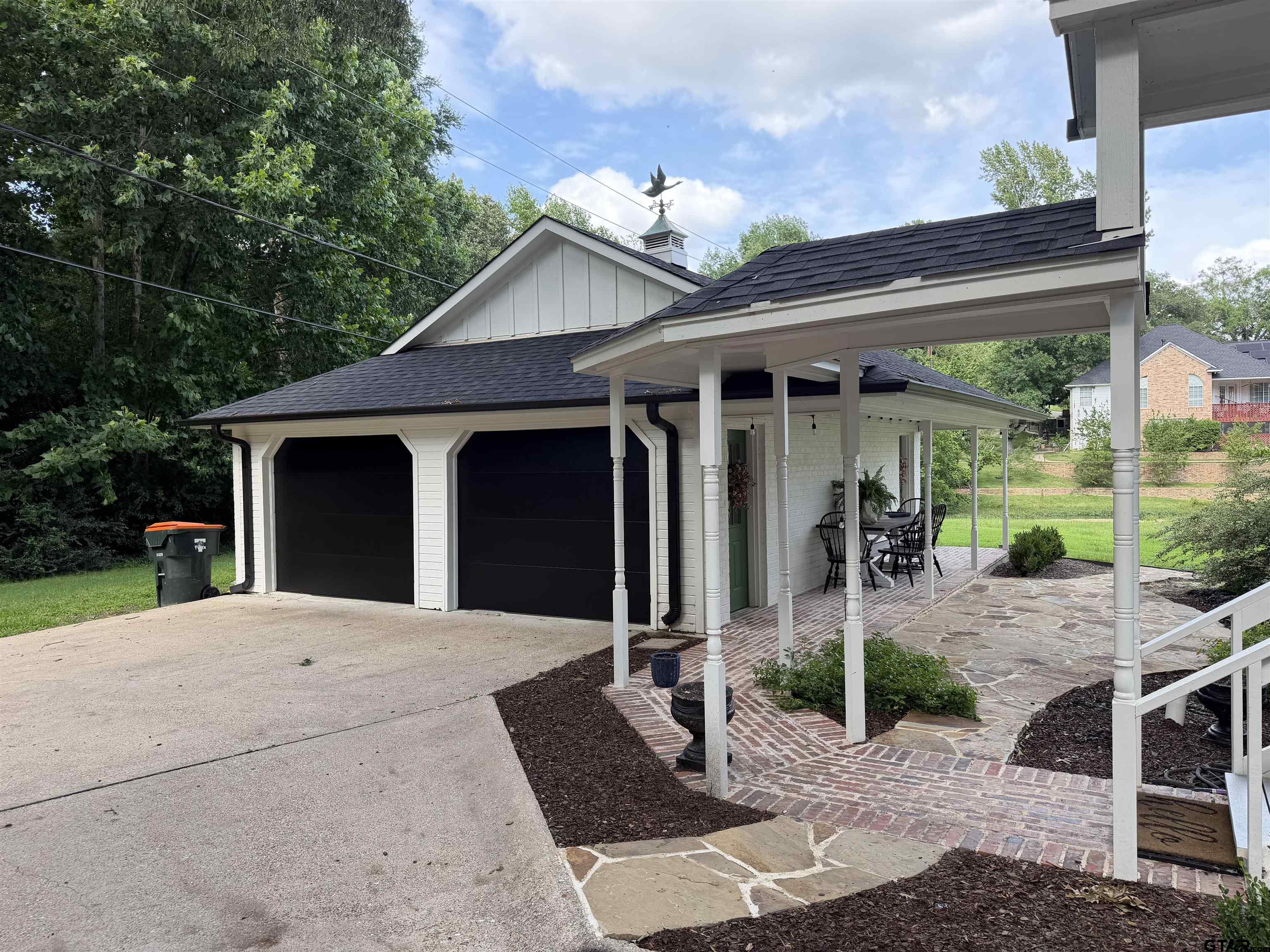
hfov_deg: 71.6
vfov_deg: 56.8
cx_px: 635
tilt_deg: -1.9
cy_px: 476
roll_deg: +1.0
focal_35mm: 24
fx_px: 881
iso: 80
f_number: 1.78
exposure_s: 1/612
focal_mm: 6.76
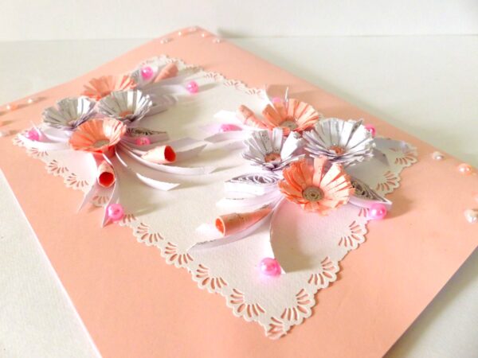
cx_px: 239
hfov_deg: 69.4
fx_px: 345
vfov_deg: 54.9
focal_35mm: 25
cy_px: 179
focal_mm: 4.5
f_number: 2.8
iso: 250
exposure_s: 1/60
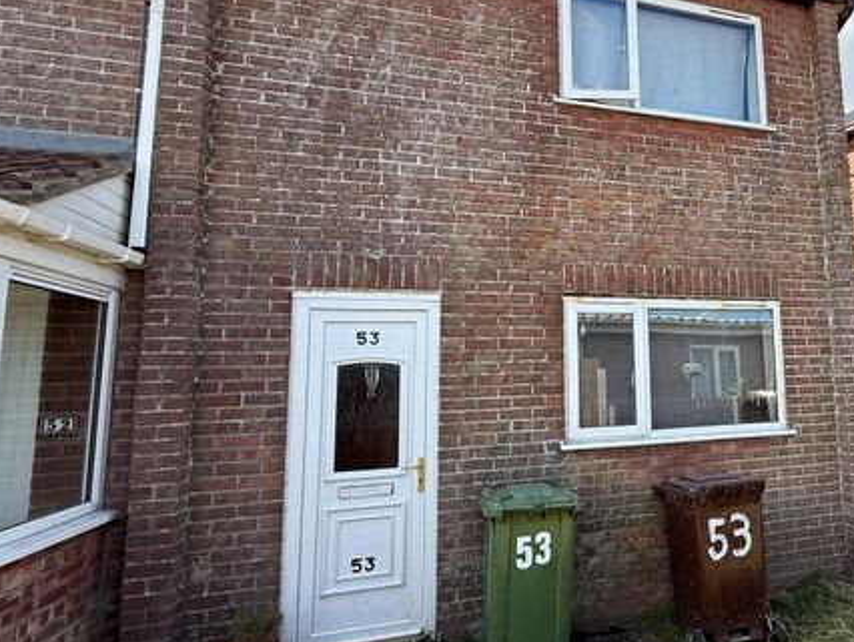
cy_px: 310
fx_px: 568
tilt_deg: +7.8
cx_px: 637
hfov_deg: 69.2
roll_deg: +2.3
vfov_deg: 58.9
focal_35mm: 23
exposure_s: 1/531
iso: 50
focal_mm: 2.22
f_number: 2.2
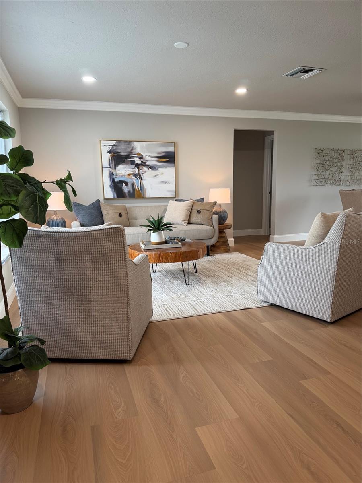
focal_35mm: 24
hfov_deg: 56.8
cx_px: 181
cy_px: 242
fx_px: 335
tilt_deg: -9.5
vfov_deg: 71.6
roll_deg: +0.6
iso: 125
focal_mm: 6.76
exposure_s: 1/60
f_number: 1.78
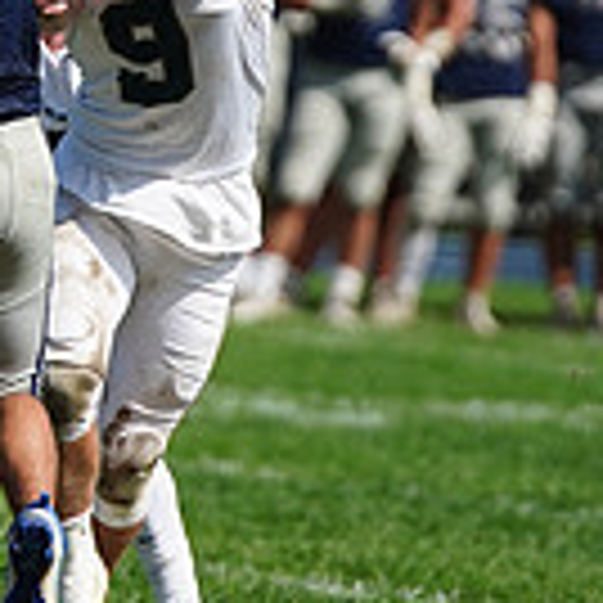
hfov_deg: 1.7
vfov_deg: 1.7
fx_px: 19846
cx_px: -144
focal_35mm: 1007
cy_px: 52
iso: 400
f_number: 2.8
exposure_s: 1/6400
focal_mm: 274
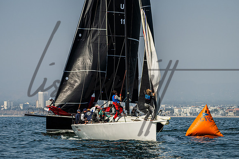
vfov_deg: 8.5
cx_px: 122
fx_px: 1074
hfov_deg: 12.7
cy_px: 100
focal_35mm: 162
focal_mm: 125
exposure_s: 1/4000
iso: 320
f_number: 4.5
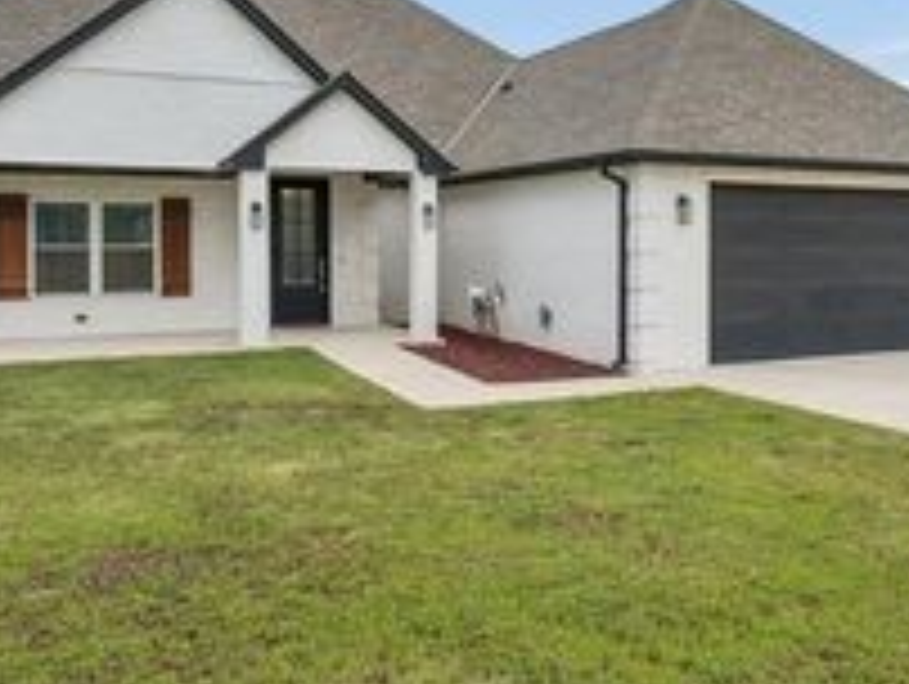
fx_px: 999
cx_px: 580
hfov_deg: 48.4
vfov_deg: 37.6
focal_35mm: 38
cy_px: 254
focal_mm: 16
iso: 200
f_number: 8
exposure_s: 1/320
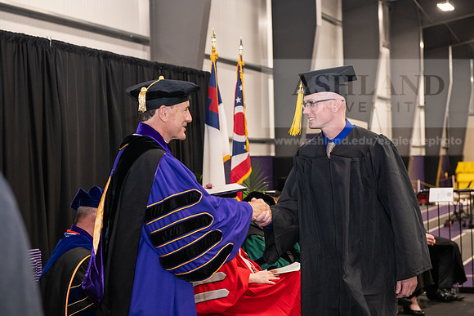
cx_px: 237
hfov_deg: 28.8
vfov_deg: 19.5
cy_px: 158
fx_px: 922
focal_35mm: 70
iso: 2500
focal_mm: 70
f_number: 5
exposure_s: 1/125
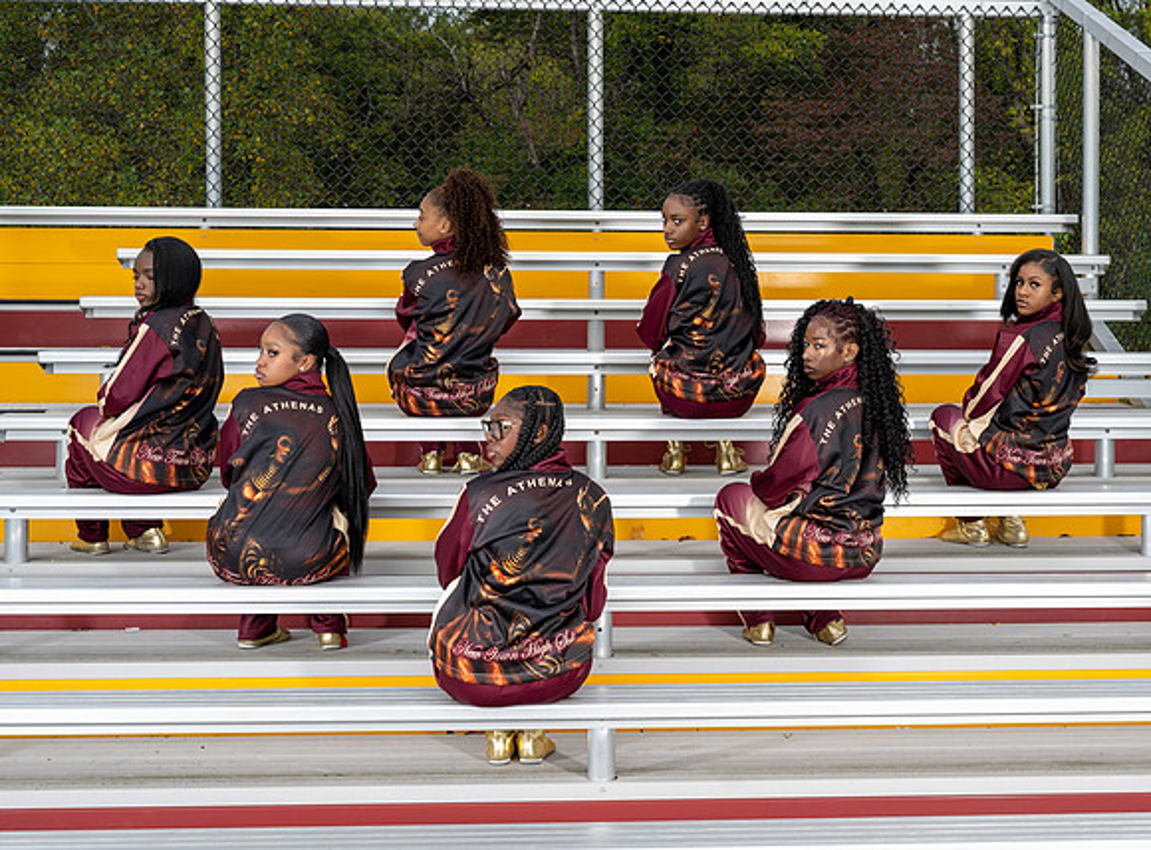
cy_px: 313
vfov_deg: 25.6
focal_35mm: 56
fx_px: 1866
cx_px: 745
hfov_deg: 34.0
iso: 40
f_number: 6.3
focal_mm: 39
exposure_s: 1/100
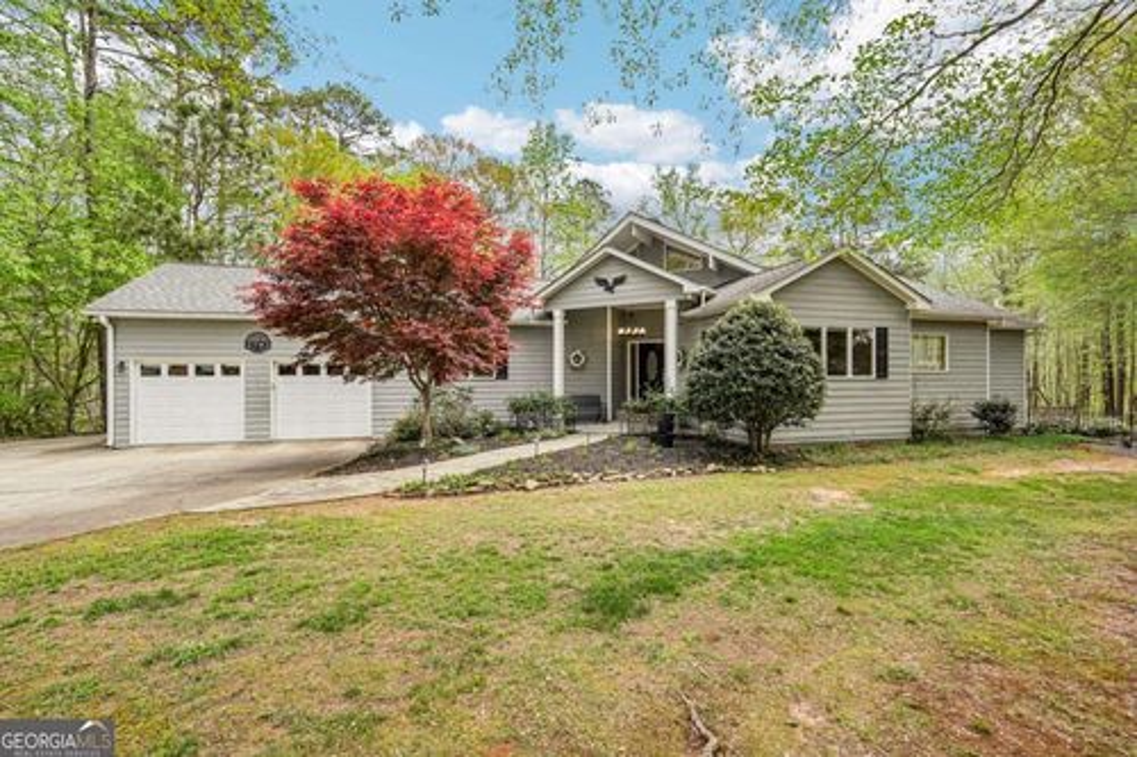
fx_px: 521
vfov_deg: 72.0
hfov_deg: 95.0
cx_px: 568
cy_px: 378
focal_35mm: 16
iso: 800
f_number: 8
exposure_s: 1/1250
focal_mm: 16.5
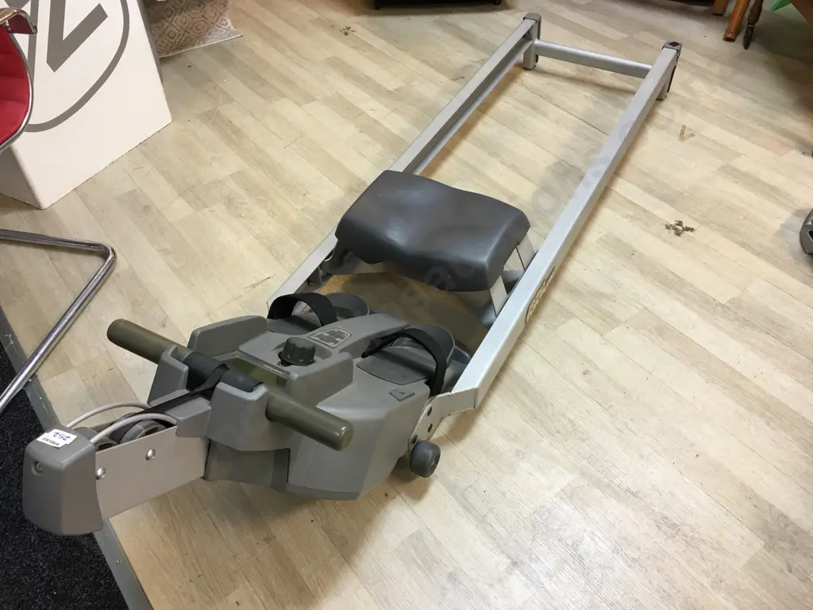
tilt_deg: -43.5
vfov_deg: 48.2
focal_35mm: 29
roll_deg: +1.1
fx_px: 681
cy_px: 305
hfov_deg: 61.7
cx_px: 406
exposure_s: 1/17
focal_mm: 4.15
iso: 40
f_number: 2.2
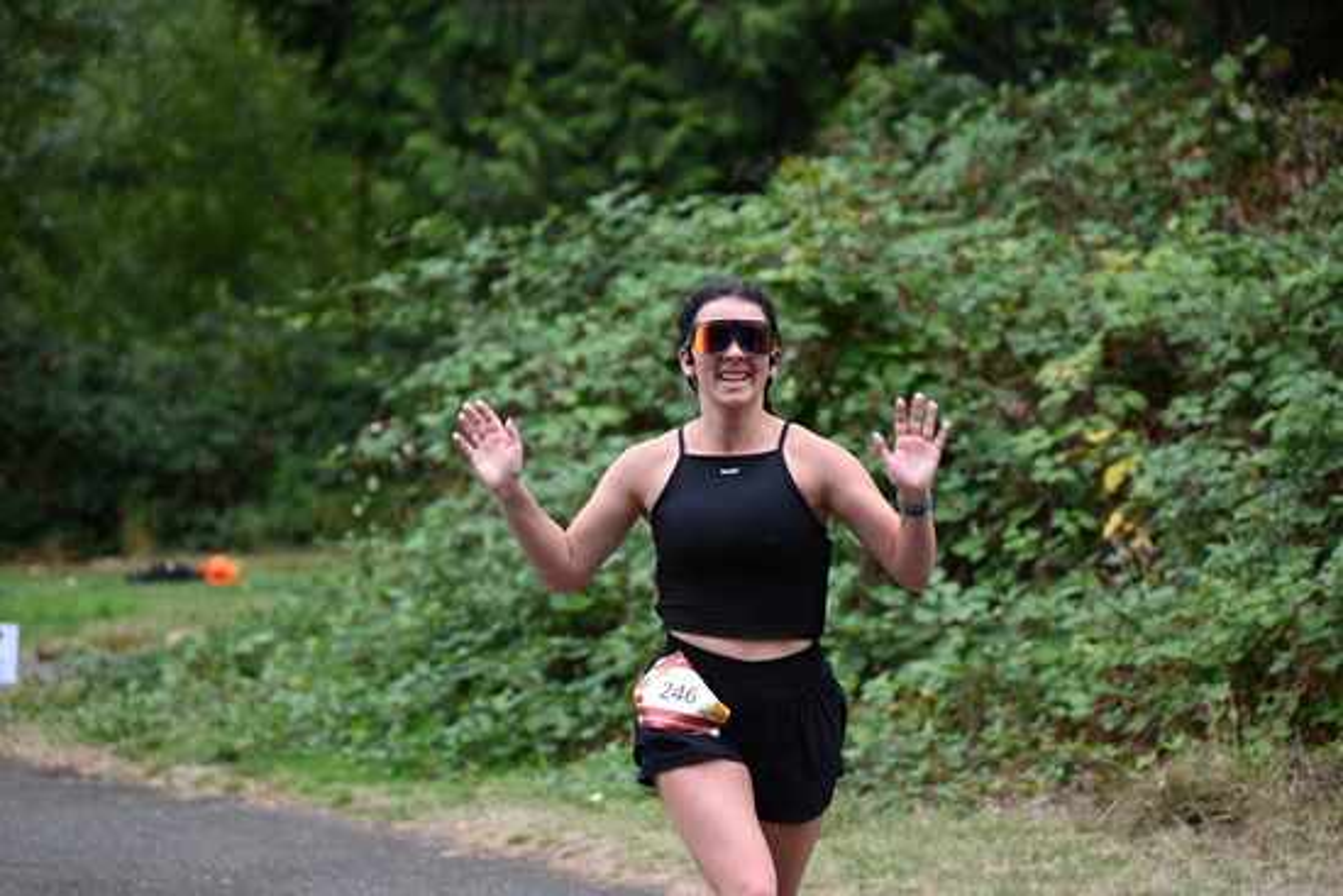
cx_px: 672
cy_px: 448
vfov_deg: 6.9
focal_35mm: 200
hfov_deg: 10.3
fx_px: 7463
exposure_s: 1/320
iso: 400
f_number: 6.3
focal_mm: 200
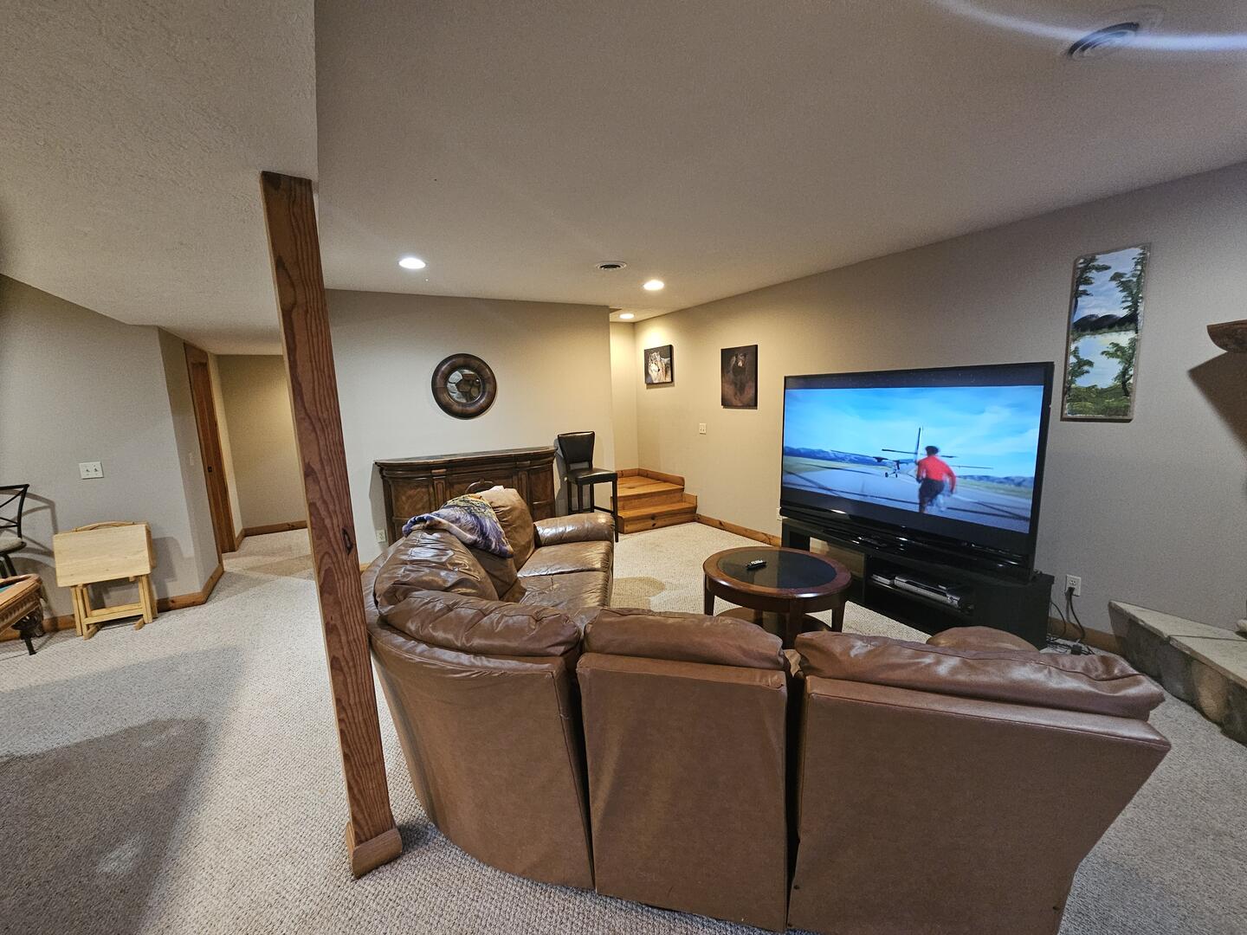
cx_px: 624
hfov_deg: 106.2
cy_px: 468
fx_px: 468
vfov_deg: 89.9
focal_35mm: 13
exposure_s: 1/30
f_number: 2.2
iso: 640
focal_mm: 2.2
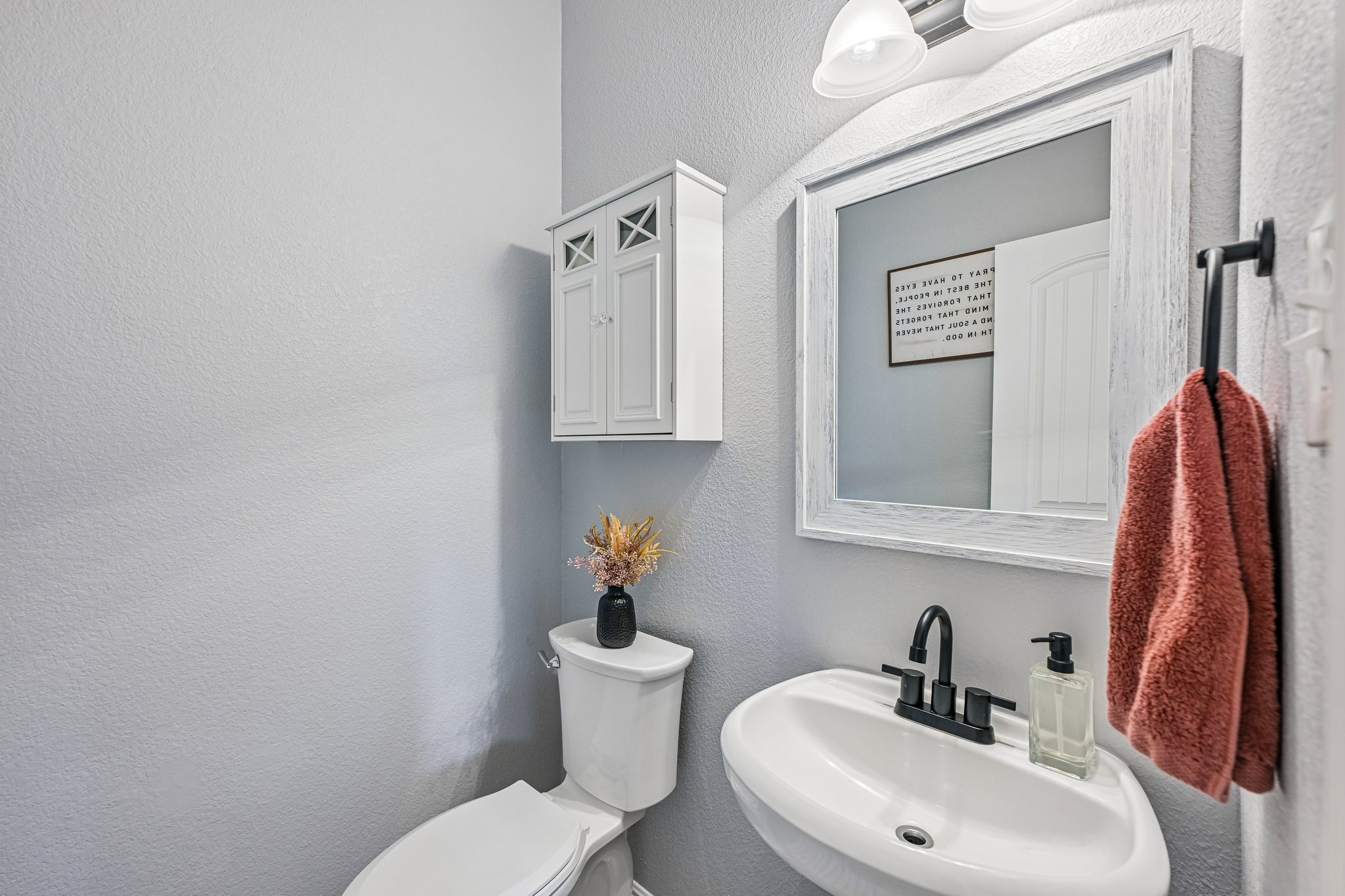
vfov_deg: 77.3
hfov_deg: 100.4
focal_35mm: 15
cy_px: 448
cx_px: 672
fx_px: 560
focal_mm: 15
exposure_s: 1/15
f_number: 6.7
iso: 220
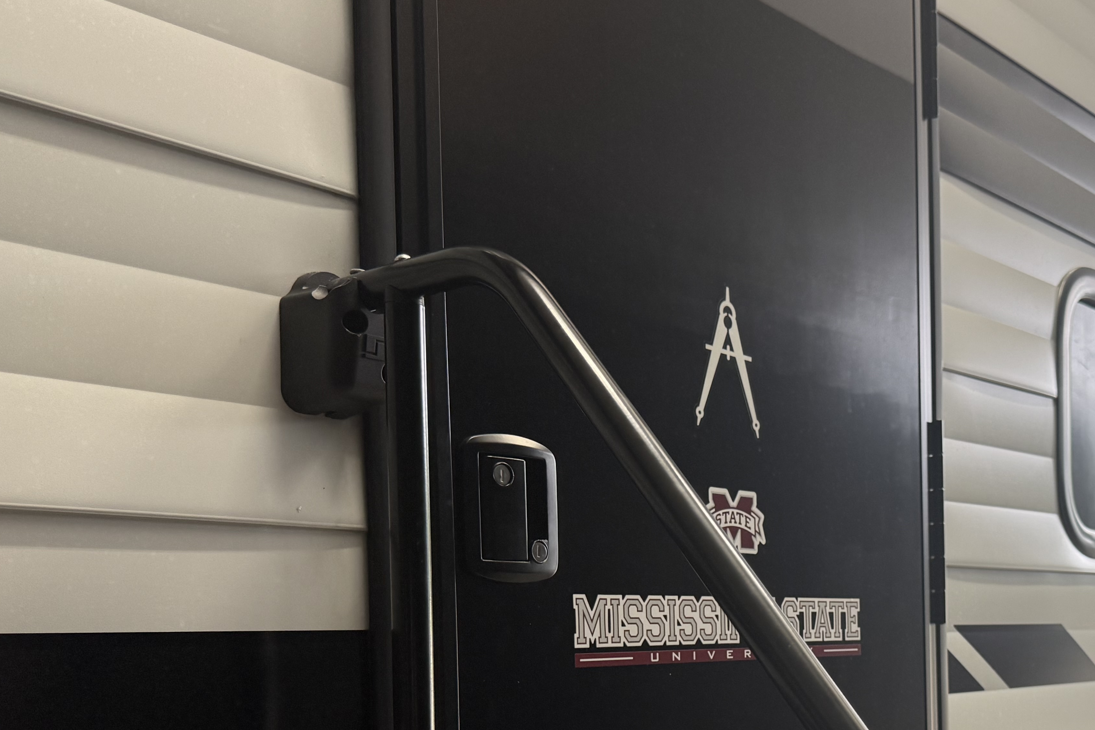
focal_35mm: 42
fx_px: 1277
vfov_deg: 30.6
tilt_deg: -0.6
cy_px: 646
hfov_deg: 44.9
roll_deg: +1.1
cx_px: 819
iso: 160
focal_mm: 6.76
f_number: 1.78
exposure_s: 1/60
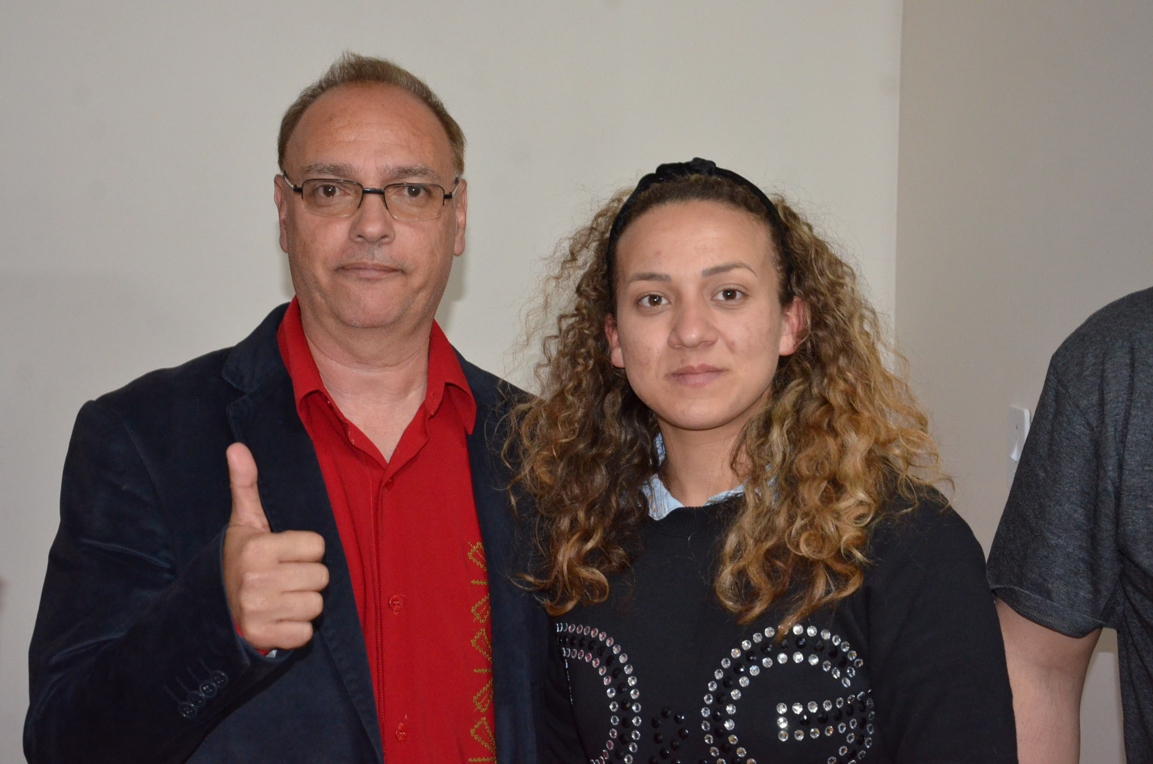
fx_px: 2014
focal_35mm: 63
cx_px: 576
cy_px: 382
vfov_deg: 21.5
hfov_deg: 32.0
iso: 2500
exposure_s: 1/60
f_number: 6.3
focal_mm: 42
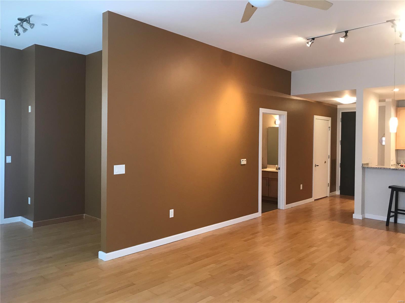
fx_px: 328
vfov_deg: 49.7
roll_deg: -1.2
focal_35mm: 28
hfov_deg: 63.4
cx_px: 202
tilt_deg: -1.6
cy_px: 152
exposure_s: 1/20
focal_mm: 3.99
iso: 40
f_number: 1.8
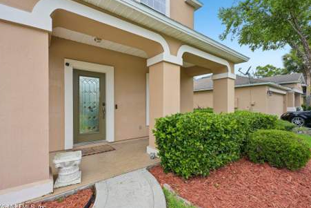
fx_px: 147
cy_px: 106
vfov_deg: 70.5
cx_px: 154
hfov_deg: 93.3
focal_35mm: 17
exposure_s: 1/125
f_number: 8
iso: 100
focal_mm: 16
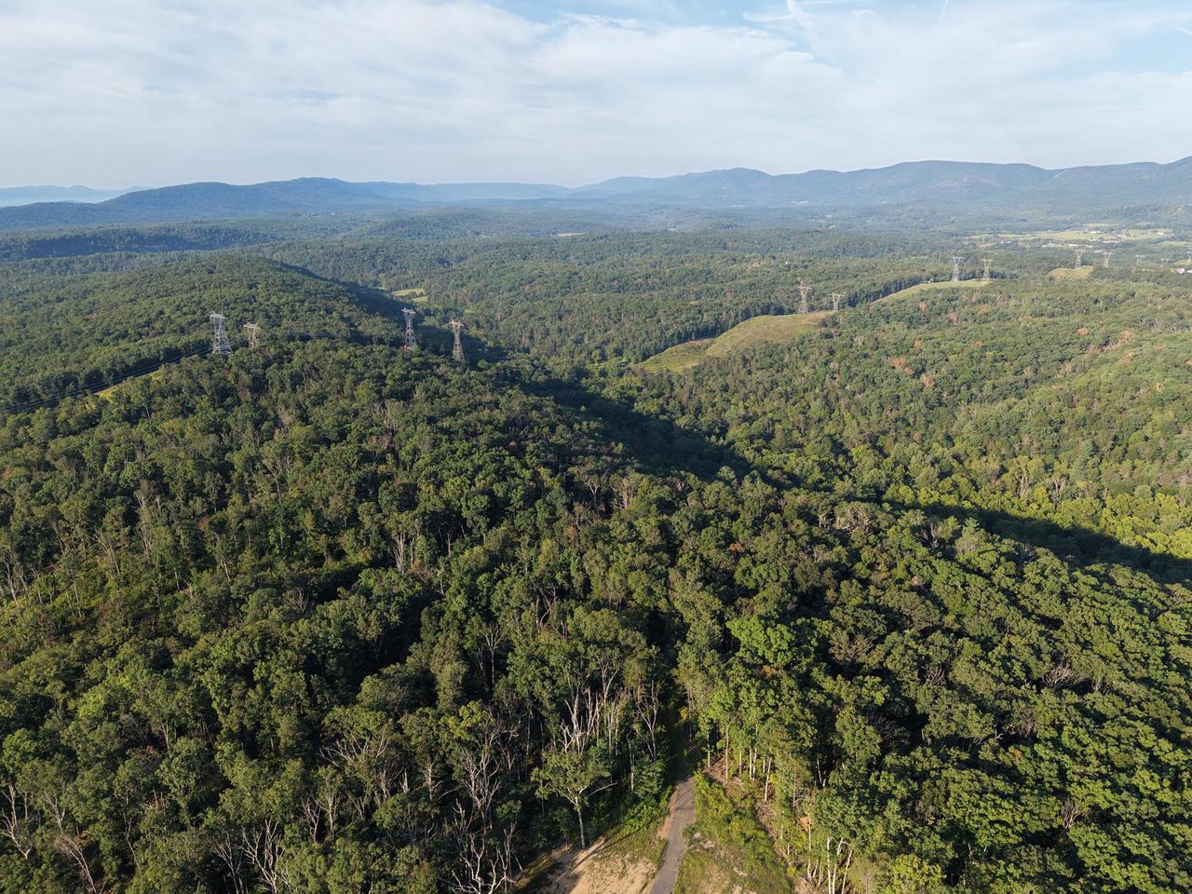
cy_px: 450
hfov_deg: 65.3
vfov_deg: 51.4
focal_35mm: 27
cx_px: 618
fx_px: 930
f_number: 1.8
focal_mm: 8.67
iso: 100
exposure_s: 1/1000
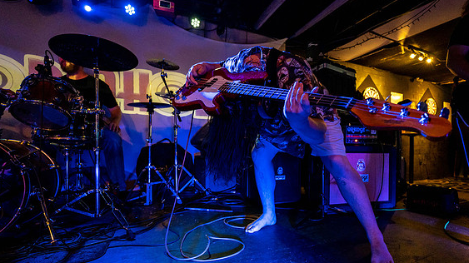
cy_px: 143
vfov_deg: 60.8
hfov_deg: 91.6
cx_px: 278
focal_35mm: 18
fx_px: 224
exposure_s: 1/160
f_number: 2.8
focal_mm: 14
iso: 3200
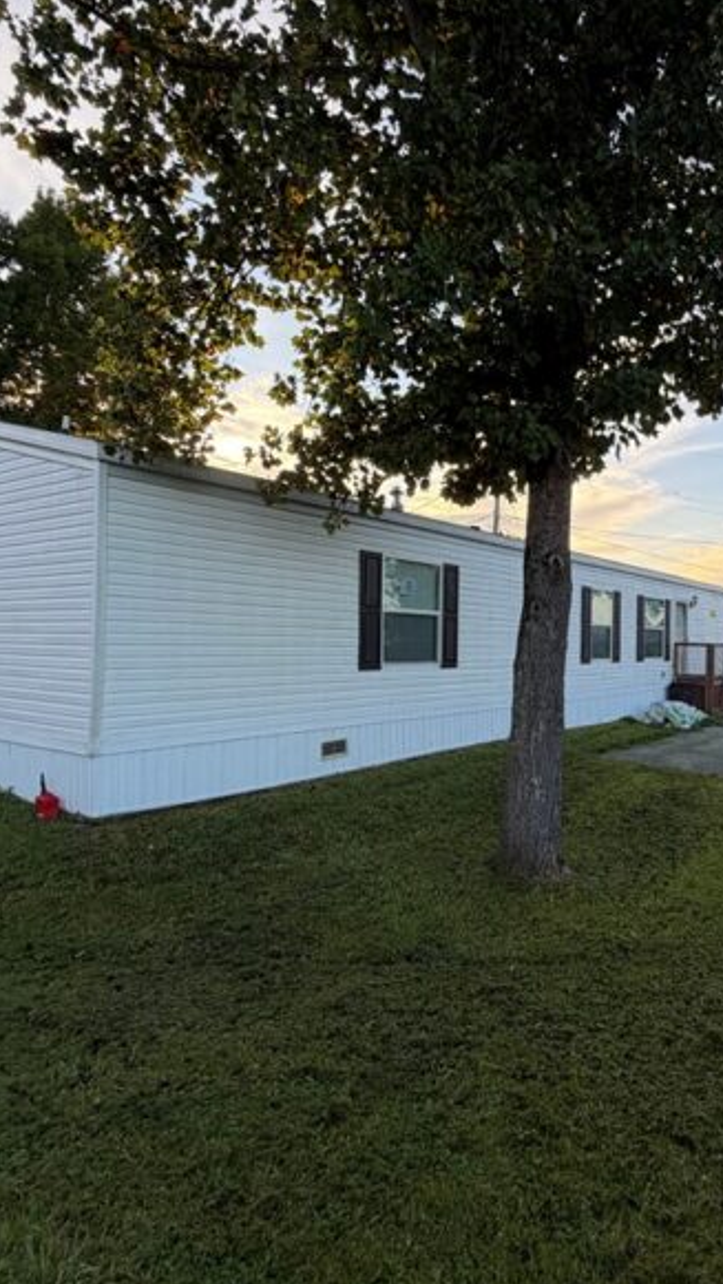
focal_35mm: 21
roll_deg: -1.0
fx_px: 715
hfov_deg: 49.9
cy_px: 645
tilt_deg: -0.5
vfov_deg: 83.8
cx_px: 595
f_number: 2.2
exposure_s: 1/188
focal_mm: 2.22
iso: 40
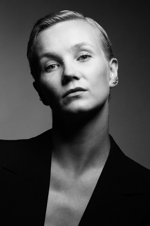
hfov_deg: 8.3
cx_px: 38
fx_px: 1037
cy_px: 174
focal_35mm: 166
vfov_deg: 12.3
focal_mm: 85
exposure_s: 1/250
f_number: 10
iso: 500
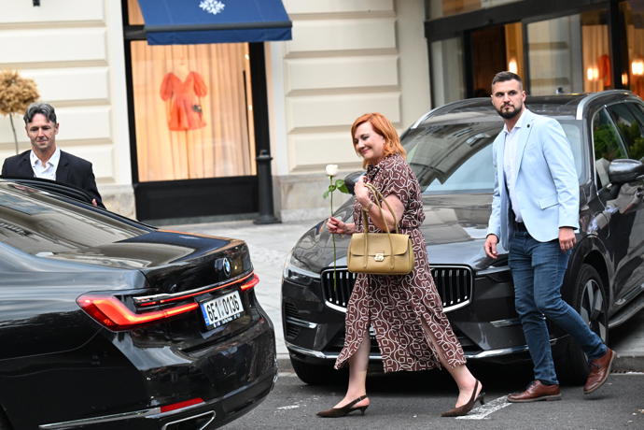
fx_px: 1771
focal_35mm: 99
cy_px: 215
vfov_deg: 13.8
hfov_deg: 20.6
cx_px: 322
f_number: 4.5
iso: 5000
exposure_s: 1/500
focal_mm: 99
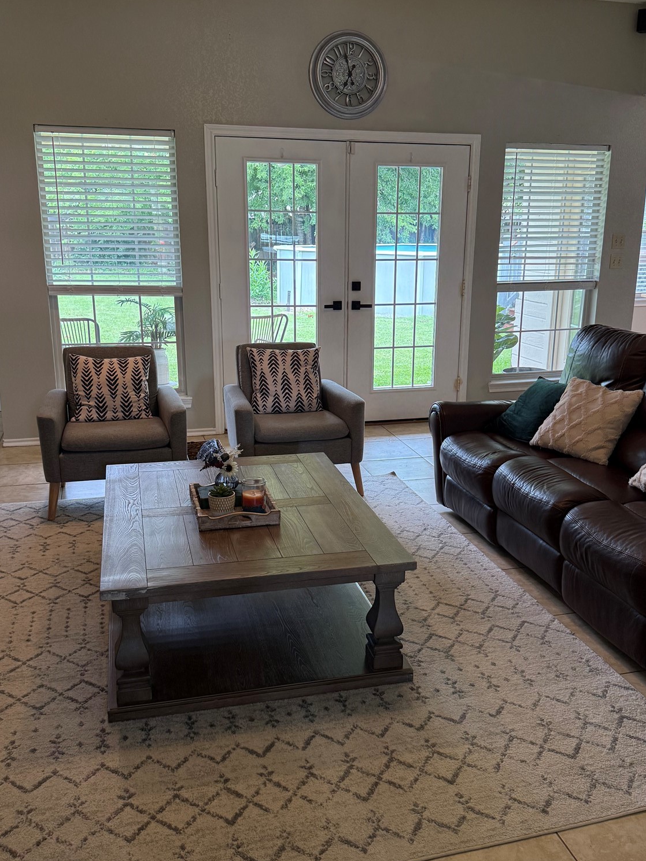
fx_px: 821
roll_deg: -0.3
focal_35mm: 33
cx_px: 351
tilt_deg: -15.1
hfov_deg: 42.9
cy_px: 442
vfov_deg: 55.3
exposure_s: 1/120
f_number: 1.78
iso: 200
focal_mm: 6.76
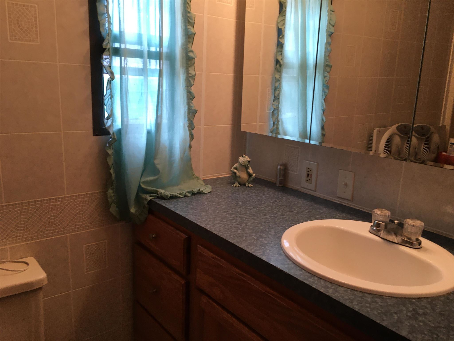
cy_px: 170
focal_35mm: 29
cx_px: 227
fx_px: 380
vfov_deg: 48.2
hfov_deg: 61.7
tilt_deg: -14.0
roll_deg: -2.3
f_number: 2.2
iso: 32
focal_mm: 4.15
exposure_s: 1/30
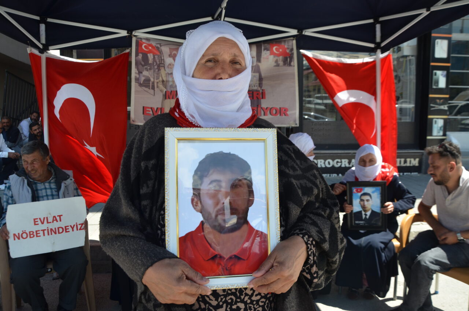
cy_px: 156
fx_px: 683
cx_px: 234
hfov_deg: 37.9
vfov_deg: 25.6
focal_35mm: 52
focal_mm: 35
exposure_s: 1/250
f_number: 8
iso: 200
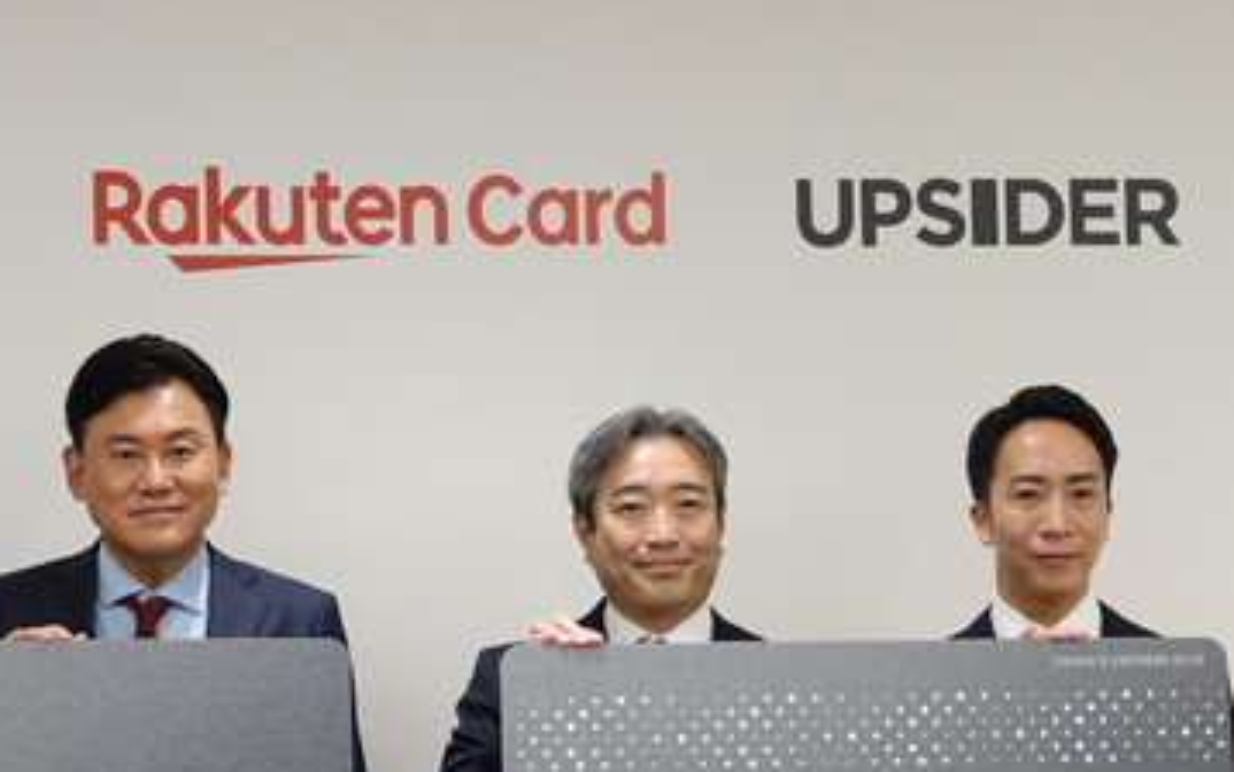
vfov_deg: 13.8
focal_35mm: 94
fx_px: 3162
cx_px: 327
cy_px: 638
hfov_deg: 21.9
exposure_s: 1/50
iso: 400
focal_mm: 18.21
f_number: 3.2
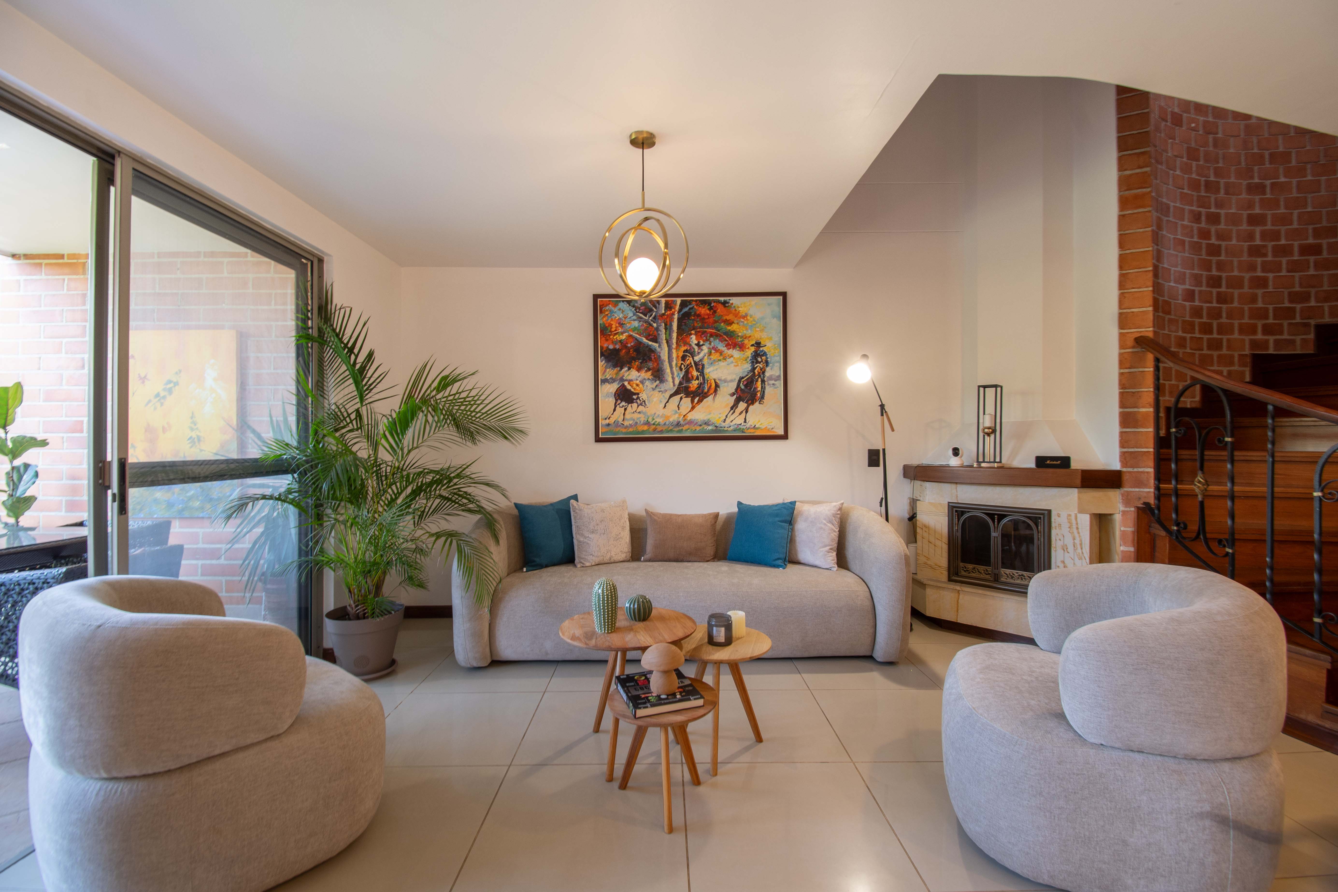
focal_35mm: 15
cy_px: 446
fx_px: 557
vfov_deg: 77.3
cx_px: 669
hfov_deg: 100.4
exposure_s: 1/4
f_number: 9
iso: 125
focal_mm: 10
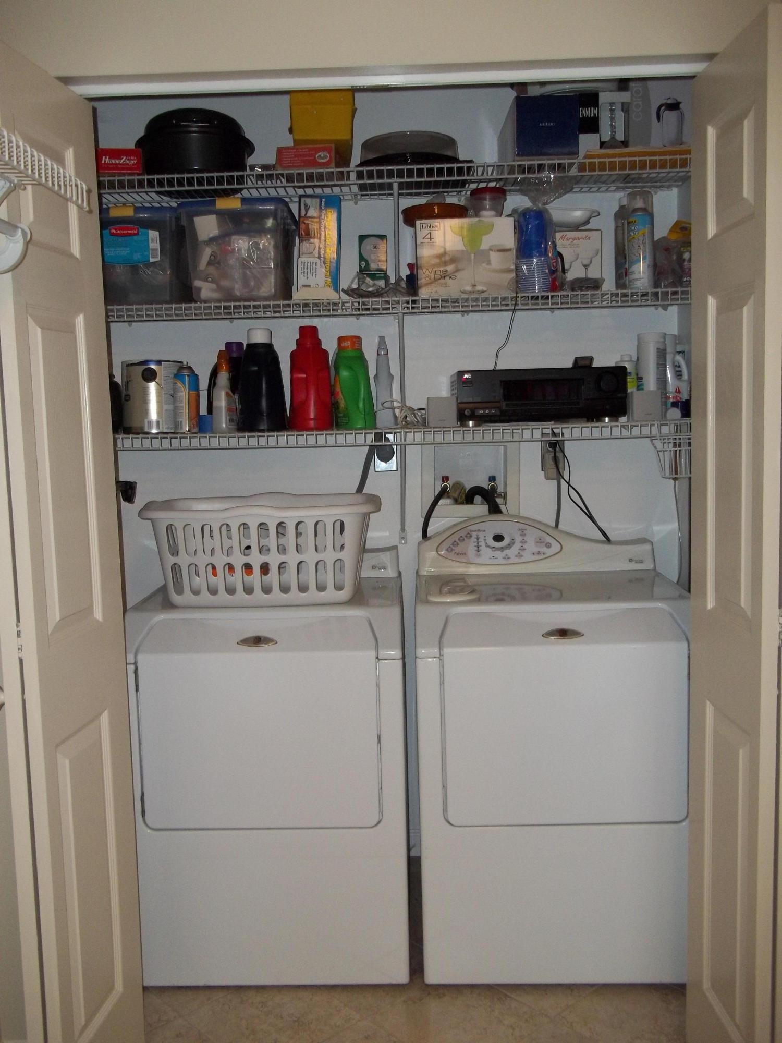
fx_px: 964
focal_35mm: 32
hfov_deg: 44.2
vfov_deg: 56.8
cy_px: 522
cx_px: 391
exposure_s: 1/30
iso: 160
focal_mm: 5.7
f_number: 2.9
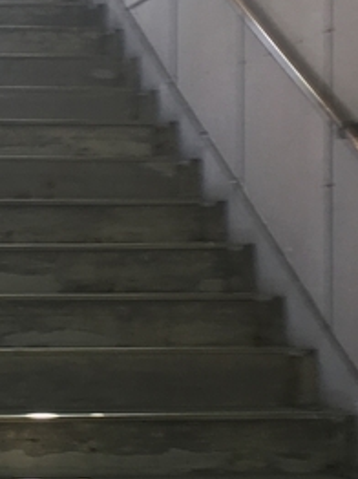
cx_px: -99
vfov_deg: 14.8
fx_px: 1837
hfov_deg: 10.9
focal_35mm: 133
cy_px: 240
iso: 32
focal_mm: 4.15
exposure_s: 1/40
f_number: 2.2
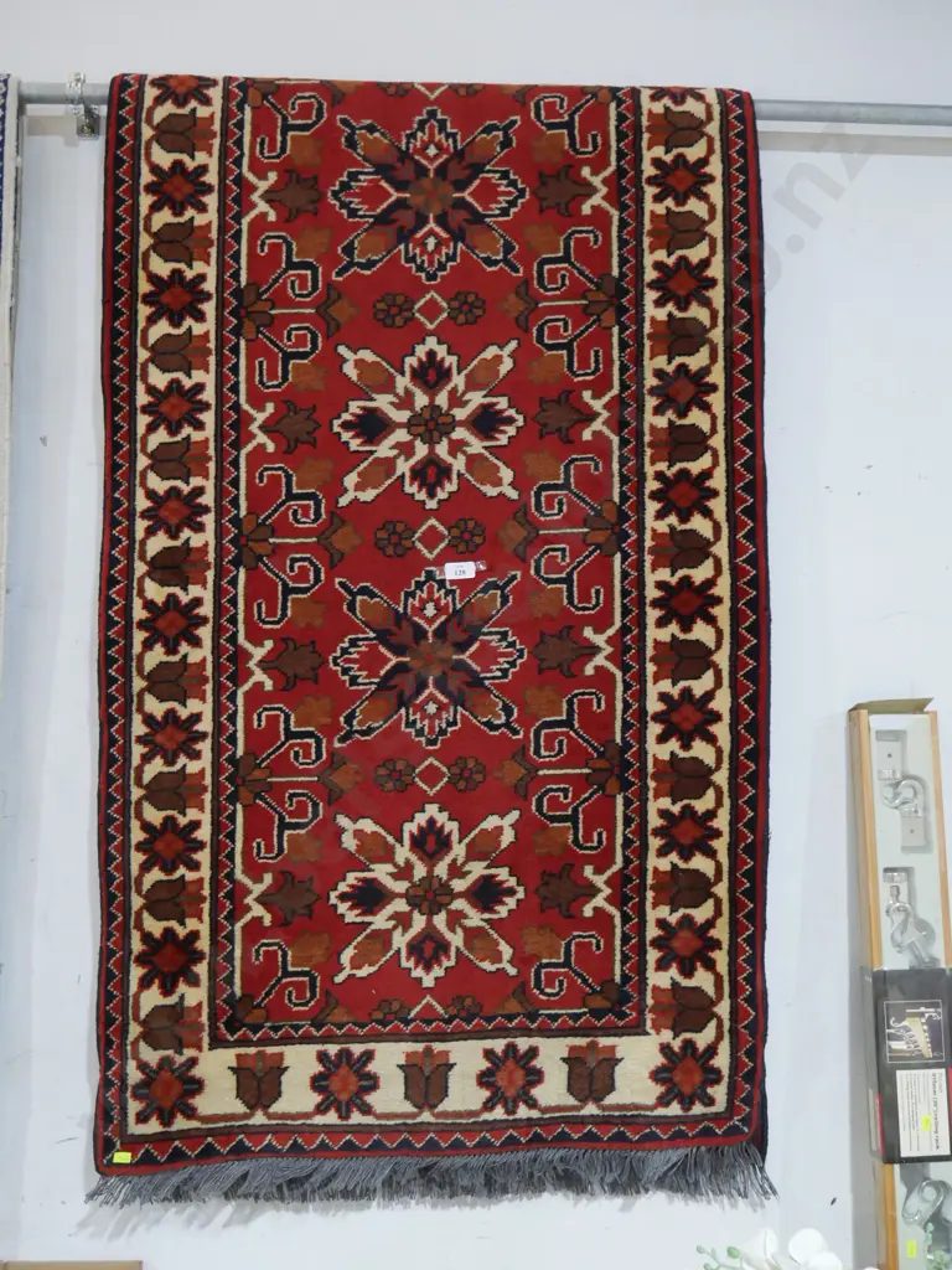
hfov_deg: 46.8
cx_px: 476
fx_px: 1100
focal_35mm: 30
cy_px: 635
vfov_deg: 60.0
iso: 1600
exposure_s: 1/60
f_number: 3.6
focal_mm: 15
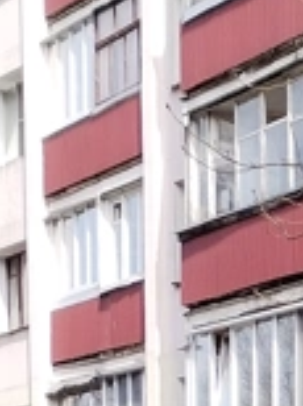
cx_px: 972
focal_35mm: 226
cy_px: 1165
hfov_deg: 6.0
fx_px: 2645
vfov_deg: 7.8
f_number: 1.8
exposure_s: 1/568
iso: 100
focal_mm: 4.75
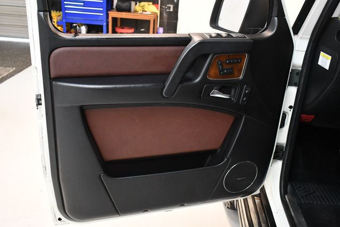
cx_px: 170
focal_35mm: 36
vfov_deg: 36.9
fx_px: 340
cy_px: 114
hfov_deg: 53.1
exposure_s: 1/80
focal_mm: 18
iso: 3200
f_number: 3.5
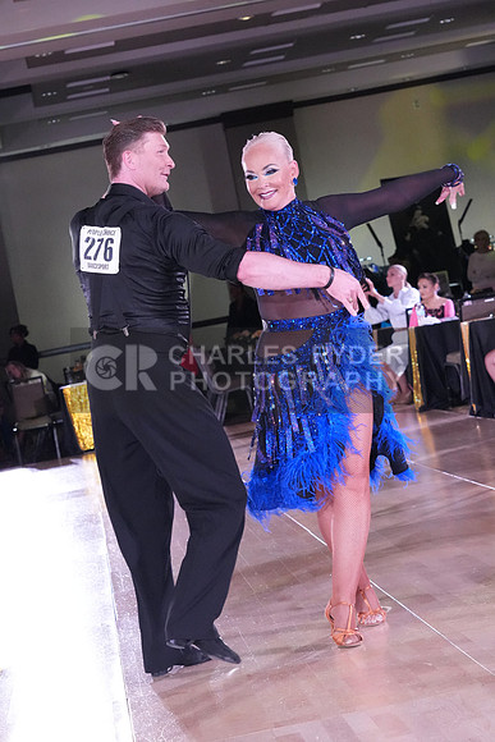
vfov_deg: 19.8
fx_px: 2123
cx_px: 248
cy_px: 371
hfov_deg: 13.3
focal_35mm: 103
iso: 6400
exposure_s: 1/250
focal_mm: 69
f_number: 6.3
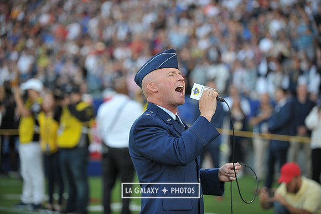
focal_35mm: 125
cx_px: 160
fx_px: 1114
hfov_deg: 16.4
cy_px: 107
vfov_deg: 11.0
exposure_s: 1/400
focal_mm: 125
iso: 400
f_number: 2.8
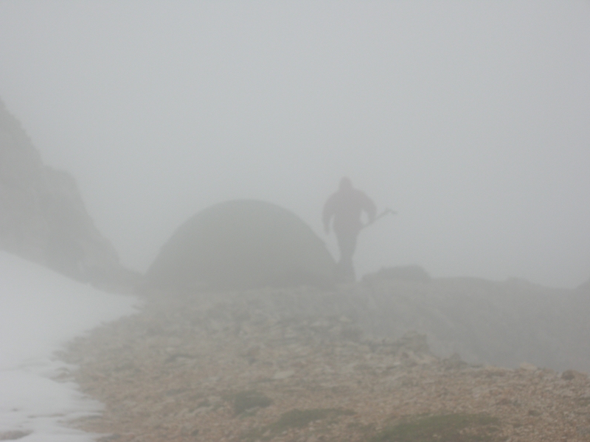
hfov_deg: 15.6
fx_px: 2148
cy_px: 221
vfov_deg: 11.8
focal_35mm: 126
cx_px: 295
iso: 64
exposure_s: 1/150
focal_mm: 26.3
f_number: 5.3
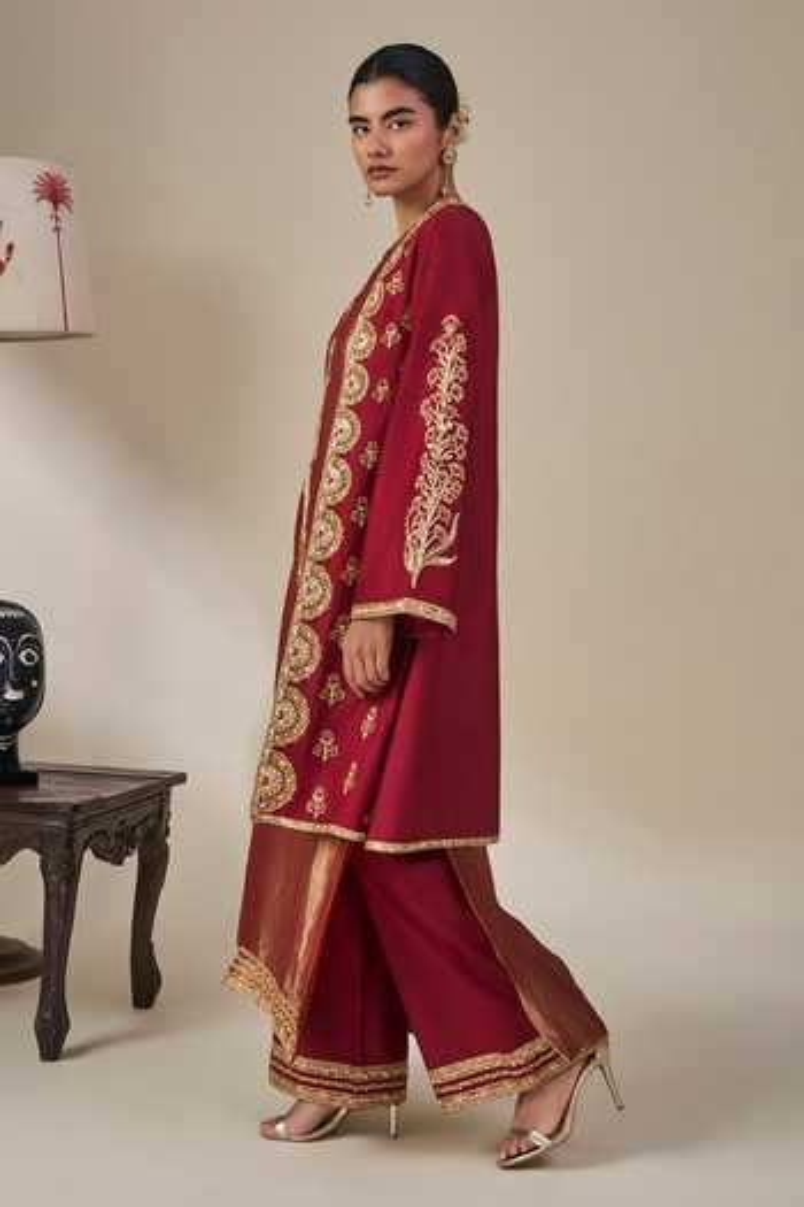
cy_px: 604
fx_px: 1708
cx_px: 402
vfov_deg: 38.9
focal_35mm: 51
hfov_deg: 26.5
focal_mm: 51
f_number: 5.6
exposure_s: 1/160
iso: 250
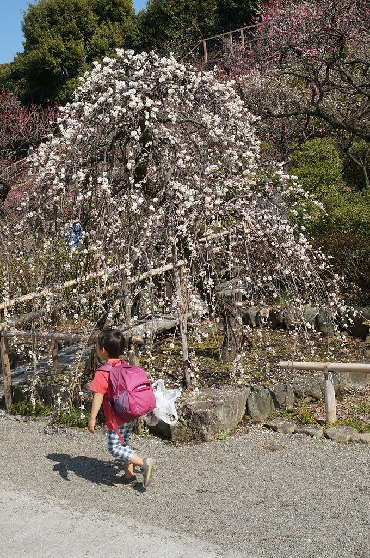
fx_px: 696
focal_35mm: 45
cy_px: 279
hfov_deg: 29.8
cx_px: 185
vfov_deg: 43.7
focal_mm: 30
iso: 100
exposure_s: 1/400
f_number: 6.3
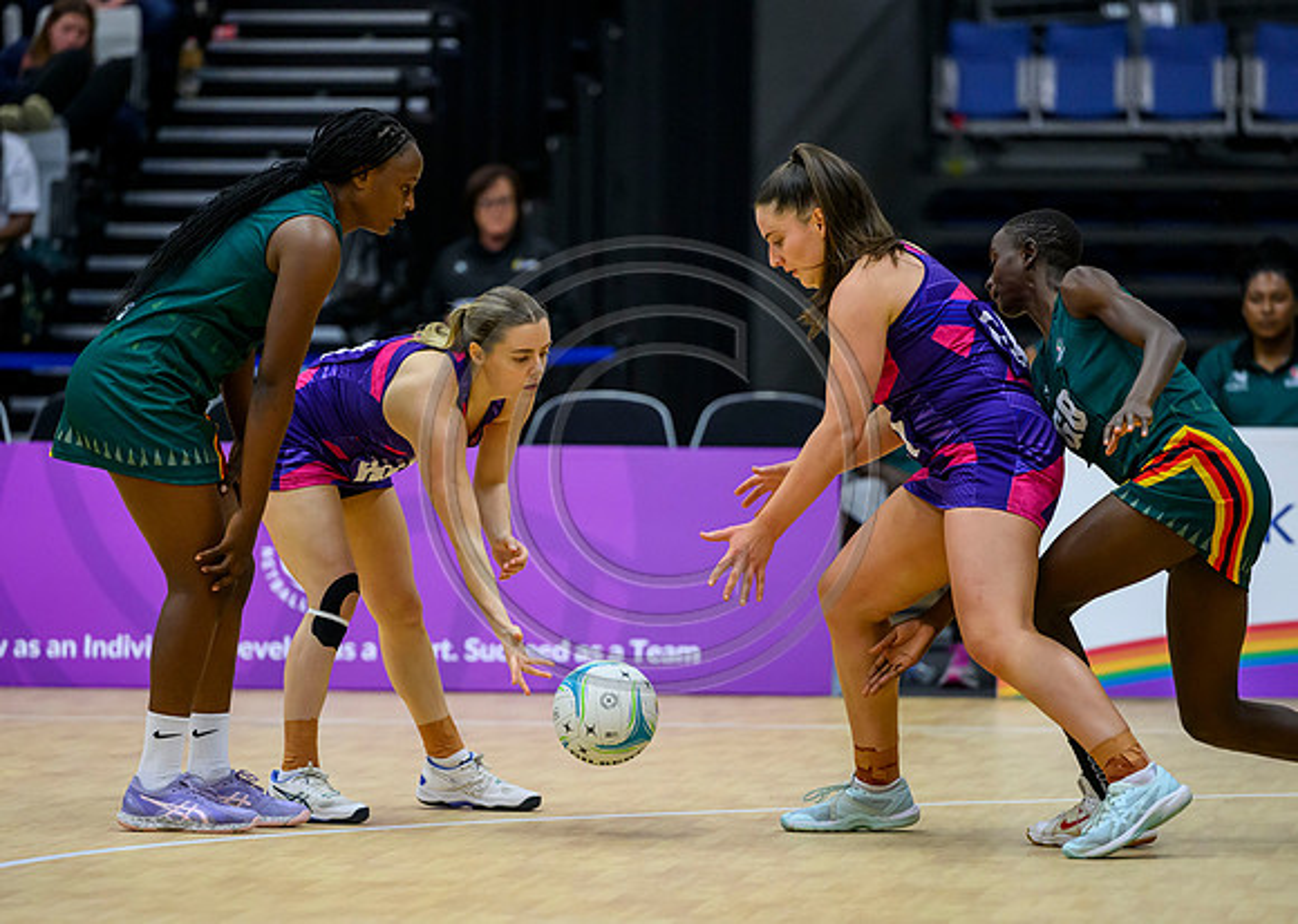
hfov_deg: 7.7
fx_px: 9630
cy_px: 505
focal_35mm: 262
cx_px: 601
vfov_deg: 5.5
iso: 4000
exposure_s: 1/1000
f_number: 2.8
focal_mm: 200
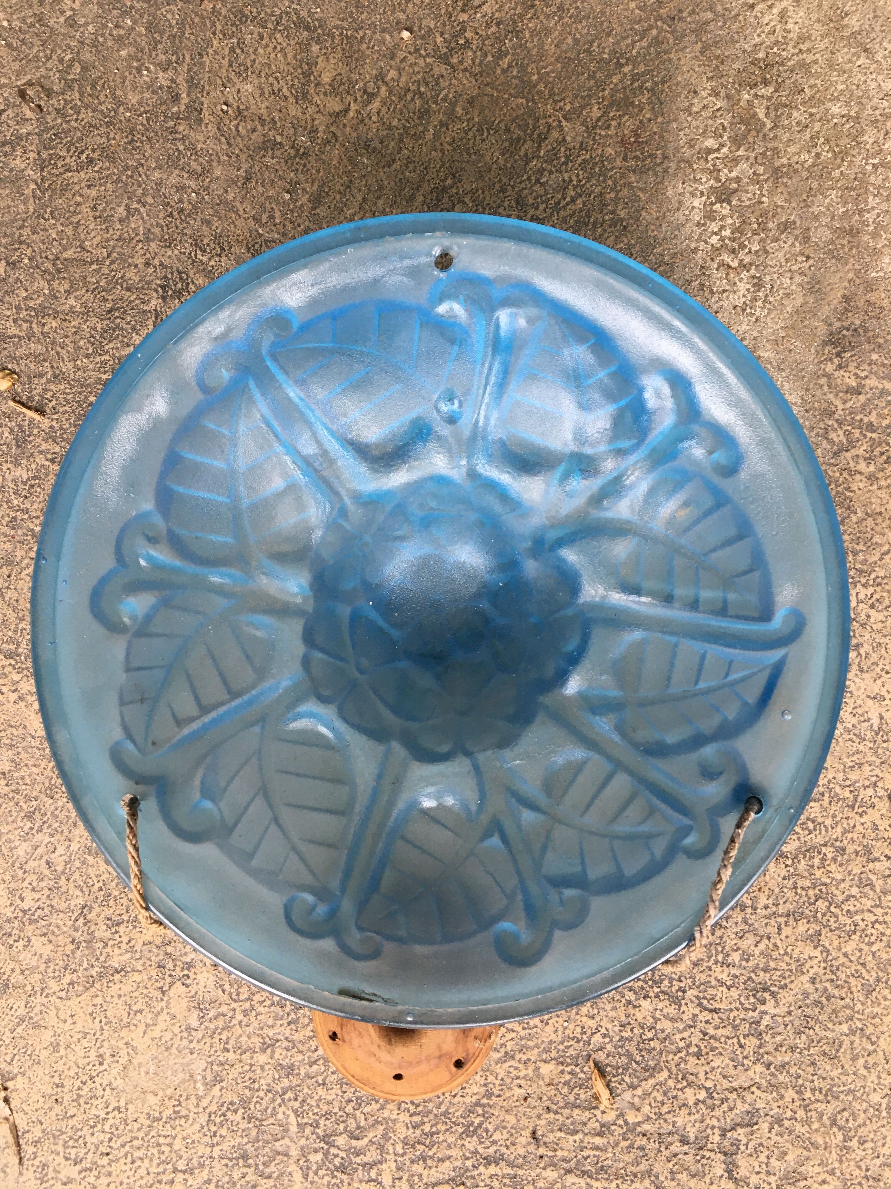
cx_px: 446
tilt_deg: -82.4
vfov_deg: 61.7
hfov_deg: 48.2
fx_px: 995
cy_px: 594
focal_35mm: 29
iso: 40
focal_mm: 4.15
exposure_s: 1/33
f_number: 2.2
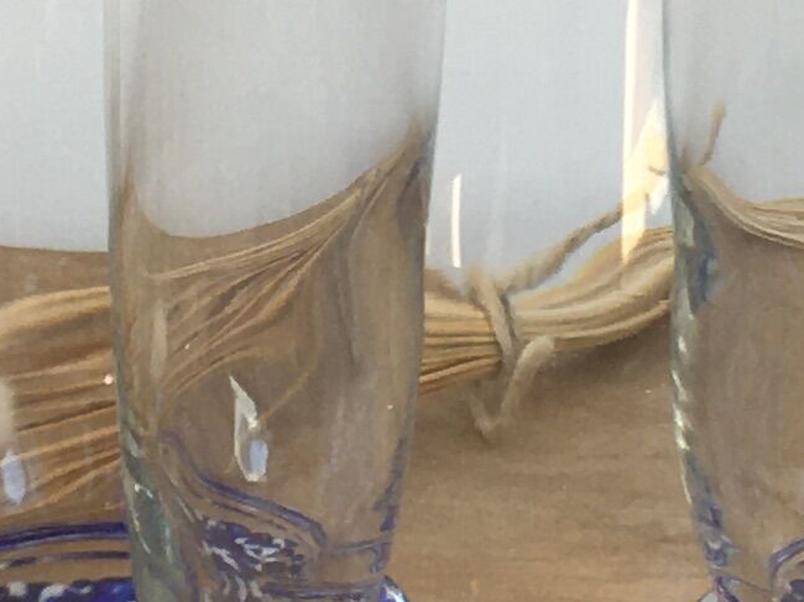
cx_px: 447
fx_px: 4179
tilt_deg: -19.8
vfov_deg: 8.2
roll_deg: -1.1
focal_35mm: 180
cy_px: 386
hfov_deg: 11.0
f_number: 2.2
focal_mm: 4.15
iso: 32
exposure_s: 1/50
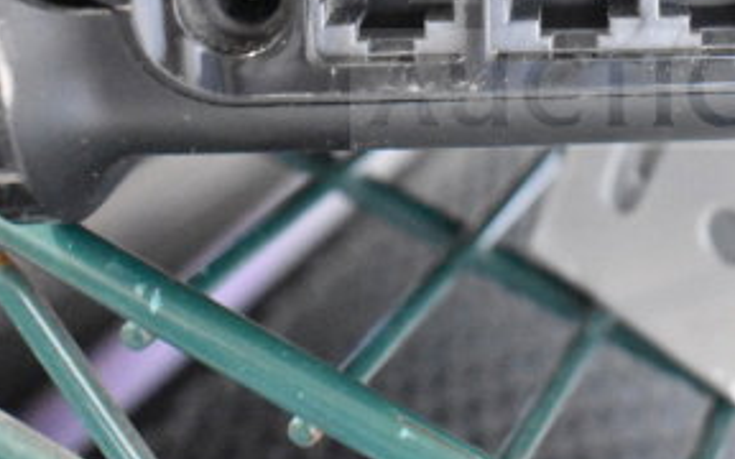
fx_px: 1624
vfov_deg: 15.6
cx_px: 635
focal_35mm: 81
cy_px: -52
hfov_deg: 24.9
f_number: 4
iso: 12800
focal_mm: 25
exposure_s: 1/40
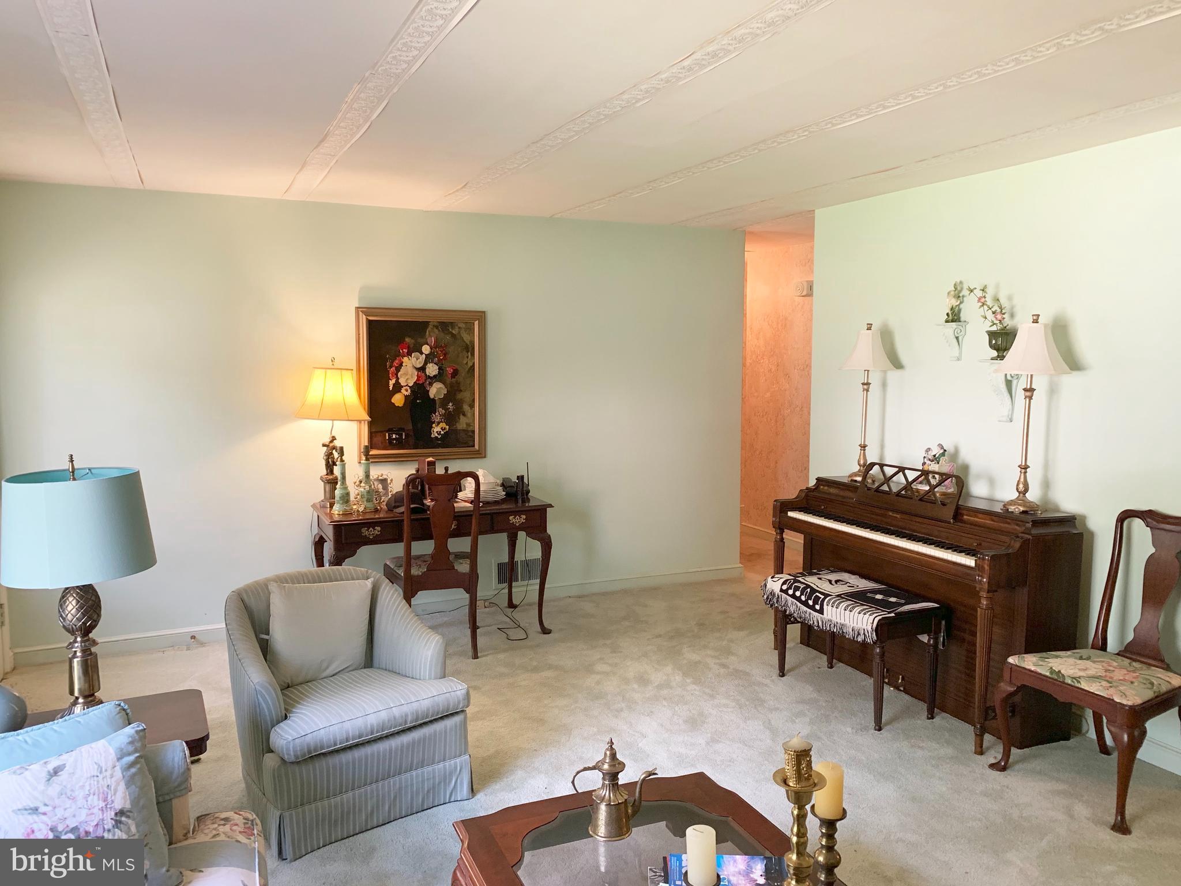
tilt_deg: -5.6
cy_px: 443
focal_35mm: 26
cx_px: 590
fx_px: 887
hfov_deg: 67.3
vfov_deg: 53.1
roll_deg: +0.6
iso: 160
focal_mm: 4.25
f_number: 1.8
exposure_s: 1/60
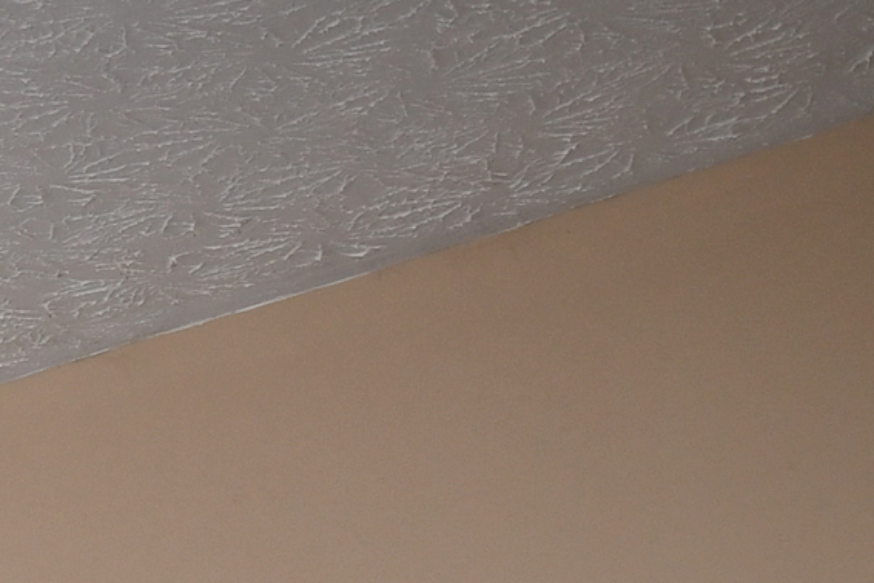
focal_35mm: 168
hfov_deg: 11.0
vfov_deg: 7.7
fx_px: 4078
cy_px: 1292
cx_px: -957
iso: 200
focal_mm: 21
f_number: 4
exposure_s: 1/60
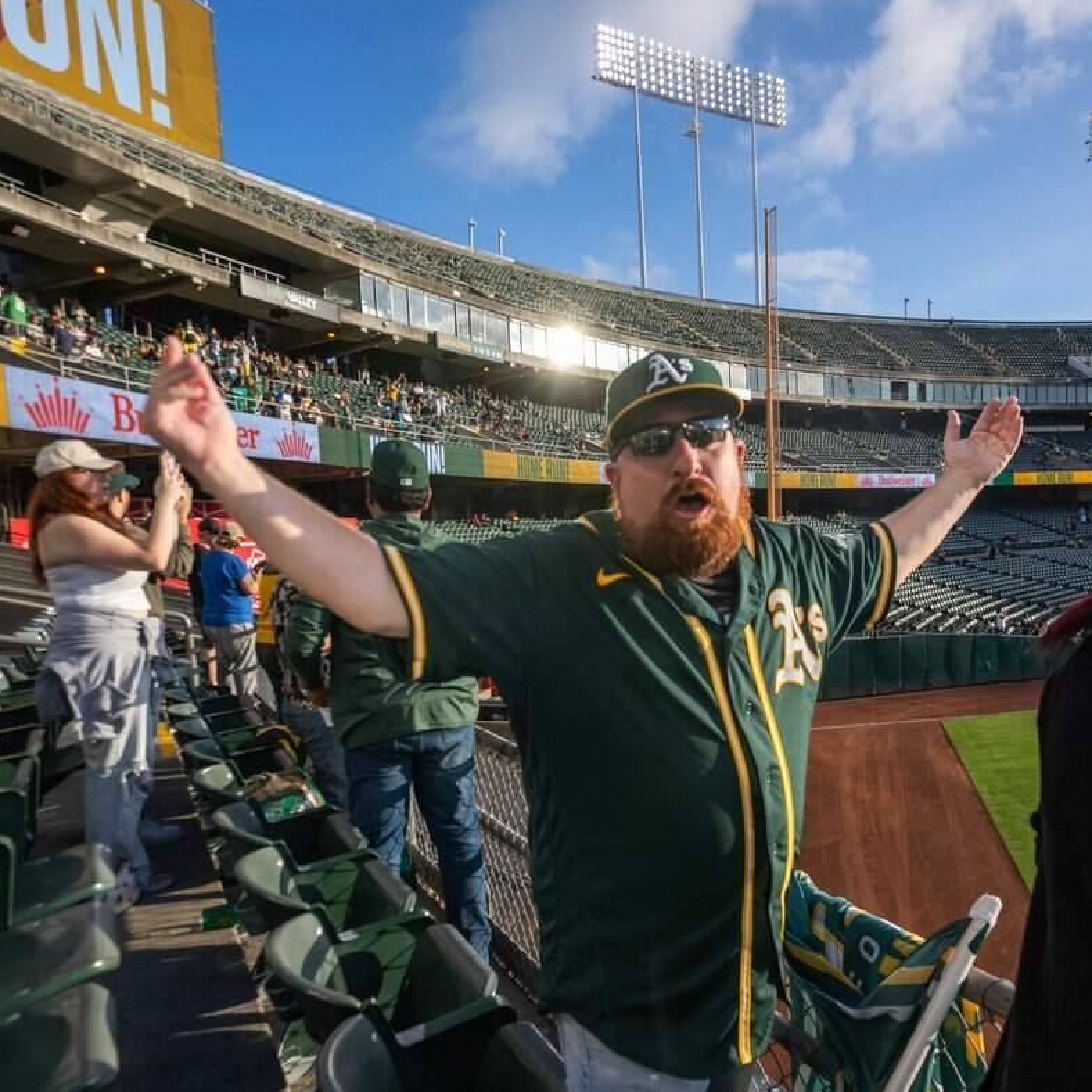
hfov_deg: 67.8
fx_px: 785
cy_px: 543
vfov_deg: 69.6
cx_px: 722
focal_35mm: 22
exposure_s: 1/320
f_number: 4
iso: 32
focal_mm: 17
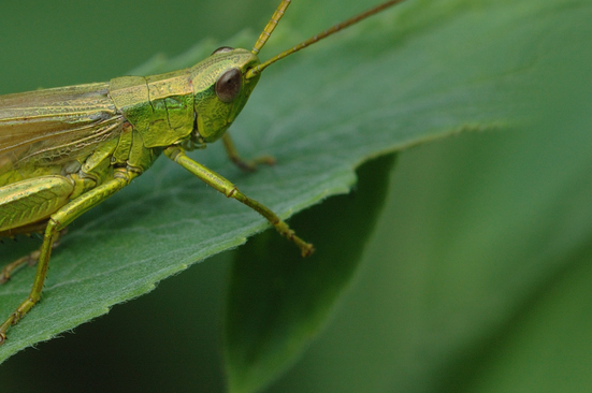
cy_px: 108
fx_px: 6455
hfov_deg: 5.2
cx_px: 120
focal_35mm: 393
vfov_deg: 3.5
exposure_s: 1/160
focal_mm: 150
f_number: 7.1
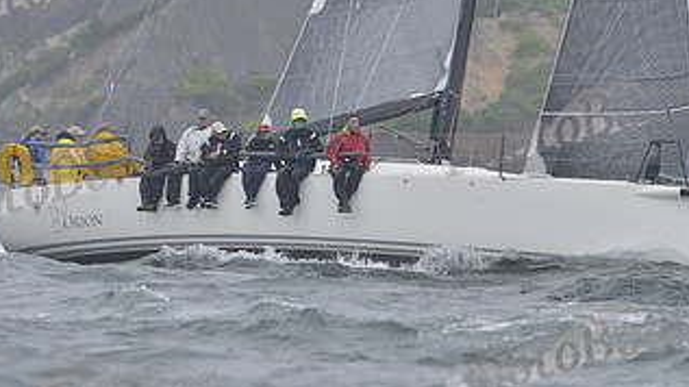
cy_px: 264
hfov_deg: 3.8
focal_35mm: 576
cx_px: 333
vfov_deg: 2.1
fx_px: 10519
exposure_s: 1/800
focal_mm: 300
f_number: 7.1
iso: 400
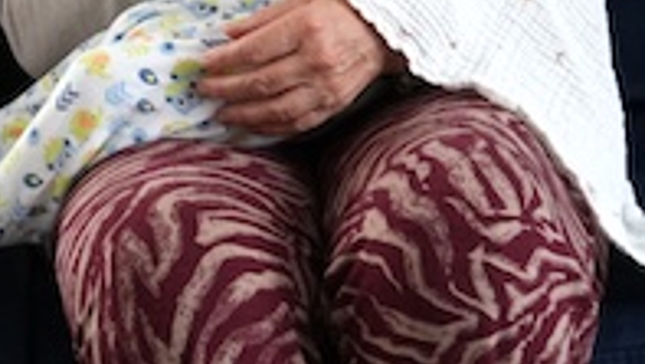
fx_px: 2185
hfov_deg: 16.6
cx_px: 75
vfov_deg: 9.2
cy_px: -221
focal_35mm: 128
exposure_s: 1/40
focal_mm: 25
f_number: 5.6
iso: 1250
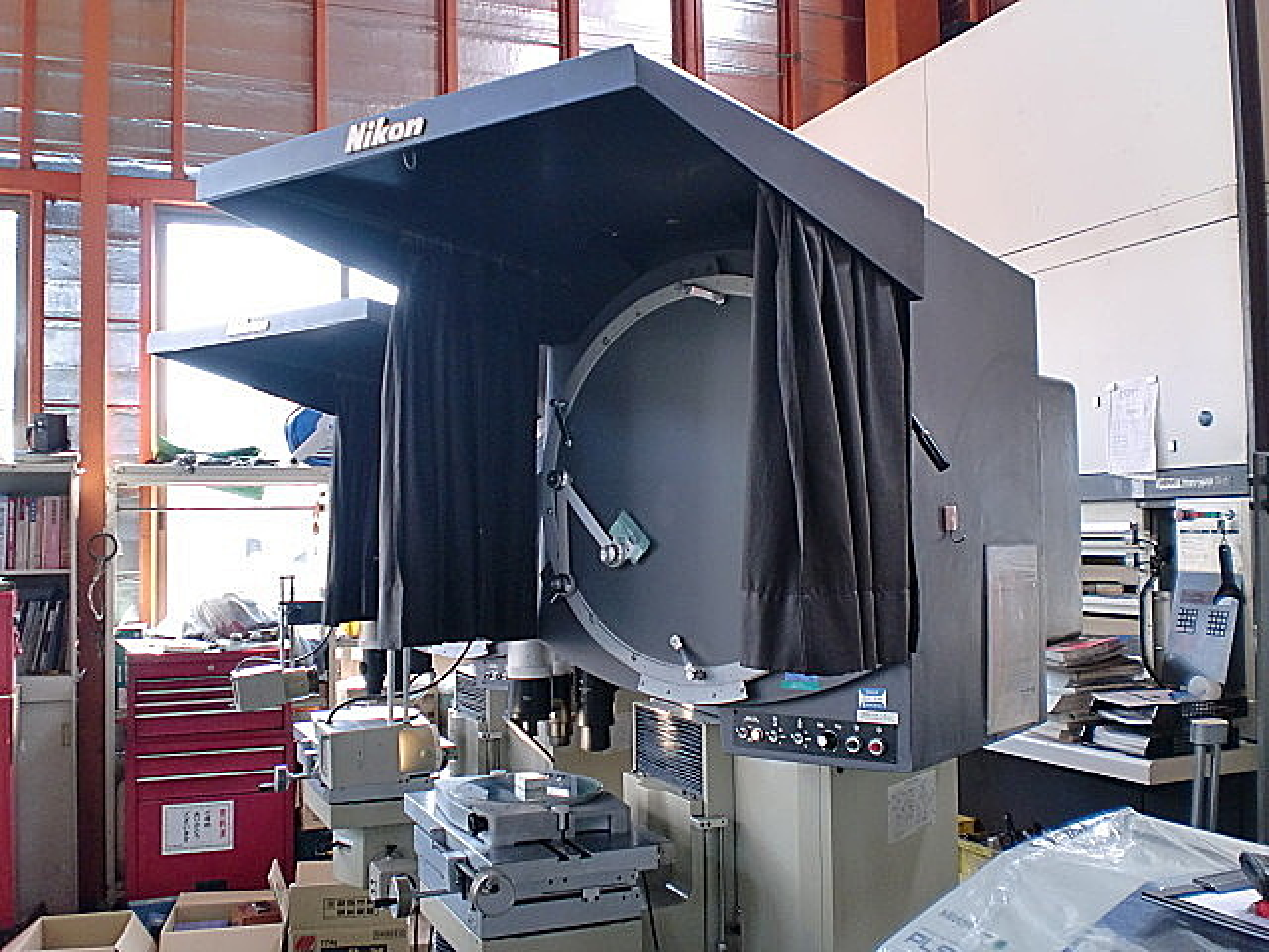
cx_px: 634
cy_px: 476
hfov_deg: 52.6
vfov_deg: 40.7
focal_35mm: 35
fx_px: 1283
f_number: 3.1
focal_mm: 6.3
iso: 160
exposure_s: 1/60
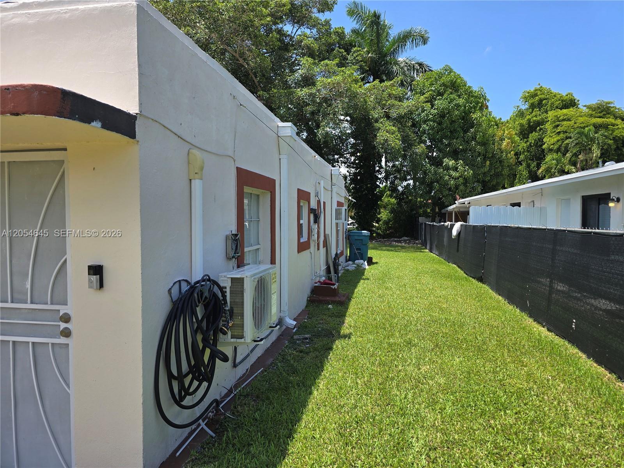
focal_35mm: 23
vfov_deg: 58.9
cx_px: 312
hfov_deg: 73.9
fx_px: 415
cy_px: 234
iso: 12
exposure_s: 1/556
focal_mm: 6.3
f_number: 1.7
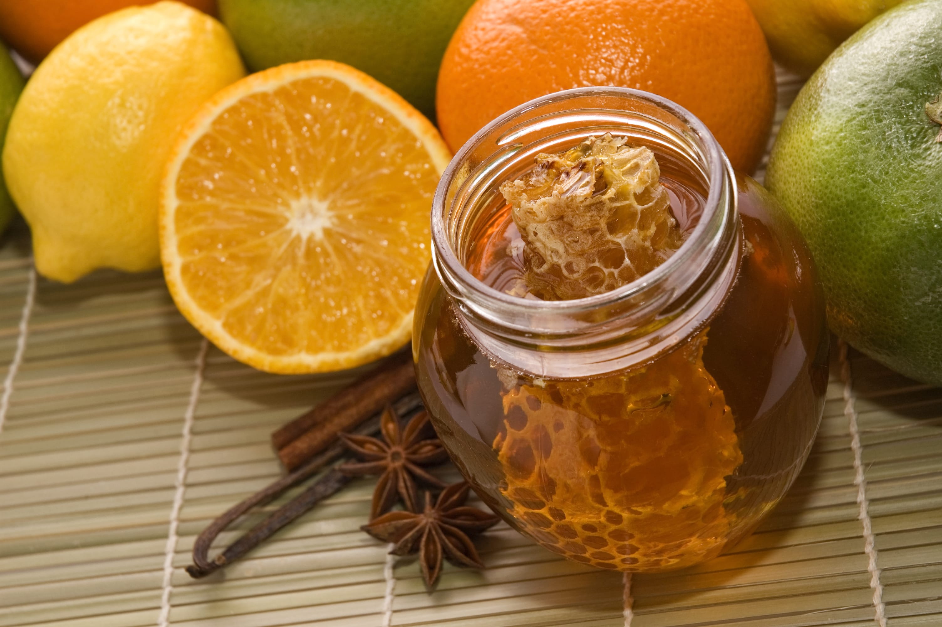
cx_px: 471
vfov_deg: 15.2
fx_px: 2353
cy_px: 314
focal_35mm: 90
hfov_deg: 22.6
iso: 200
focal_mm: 60
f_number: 8
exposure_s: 1/60
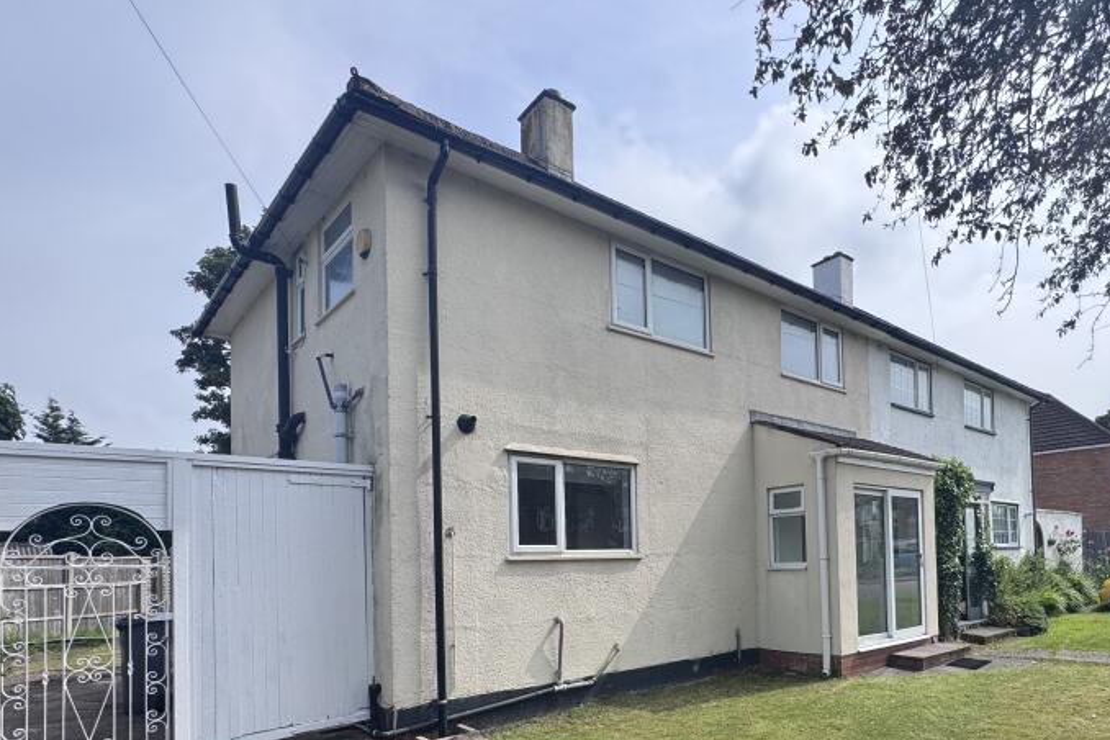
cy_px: 545
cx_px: 702
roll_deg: +1.8
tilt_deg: +1.8
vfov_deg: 54.8
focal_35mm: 22
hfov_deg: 77.0
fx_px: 678
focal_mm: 2.22
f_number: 2.2
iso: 50
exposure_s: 1/1789
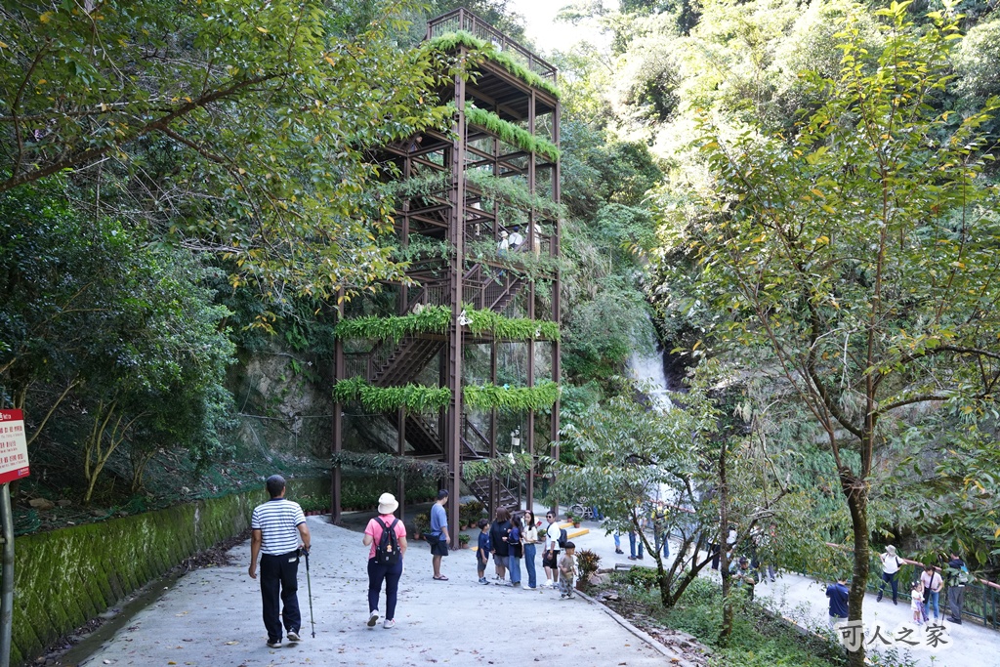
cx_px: 500
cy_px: 334
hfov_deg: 73.7
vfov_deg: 53.1
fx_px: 667
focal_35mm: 24
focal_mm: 24
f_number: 6.3
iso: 1250
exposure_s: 1/80
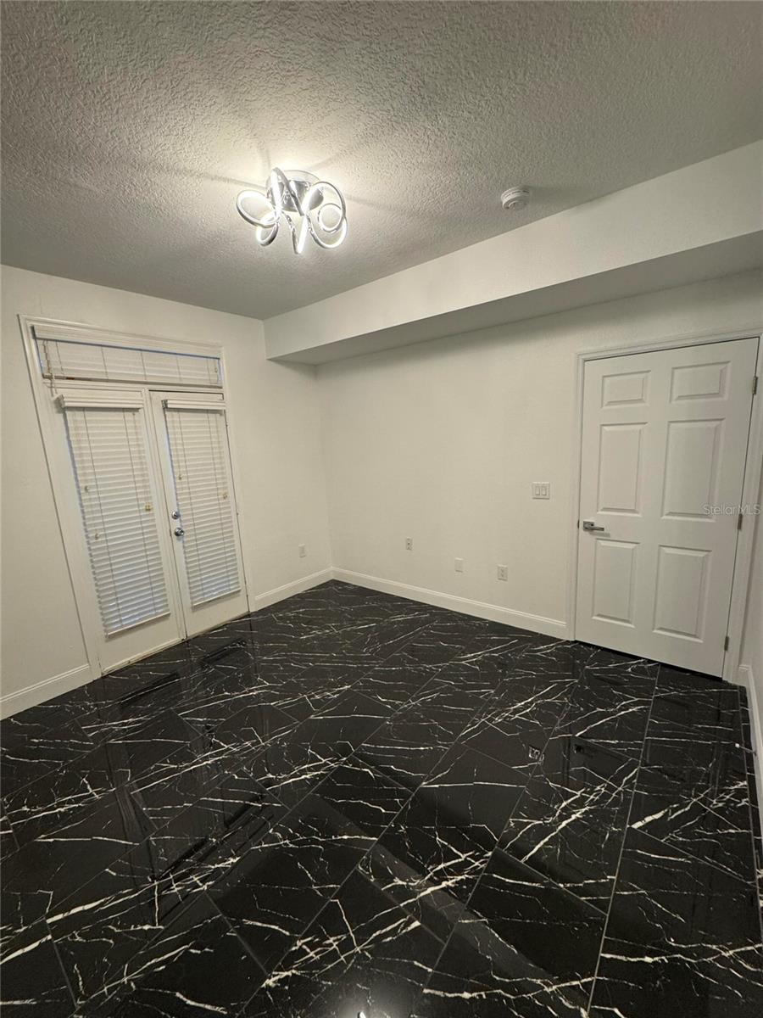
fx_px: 411
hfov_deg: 85.7
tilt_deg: -8.9
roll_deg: +3.4
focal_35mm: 14
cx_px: 382
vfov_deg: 102.1
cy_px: 509
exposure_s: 1/60
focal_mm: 2.22
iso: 200
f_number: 2.2
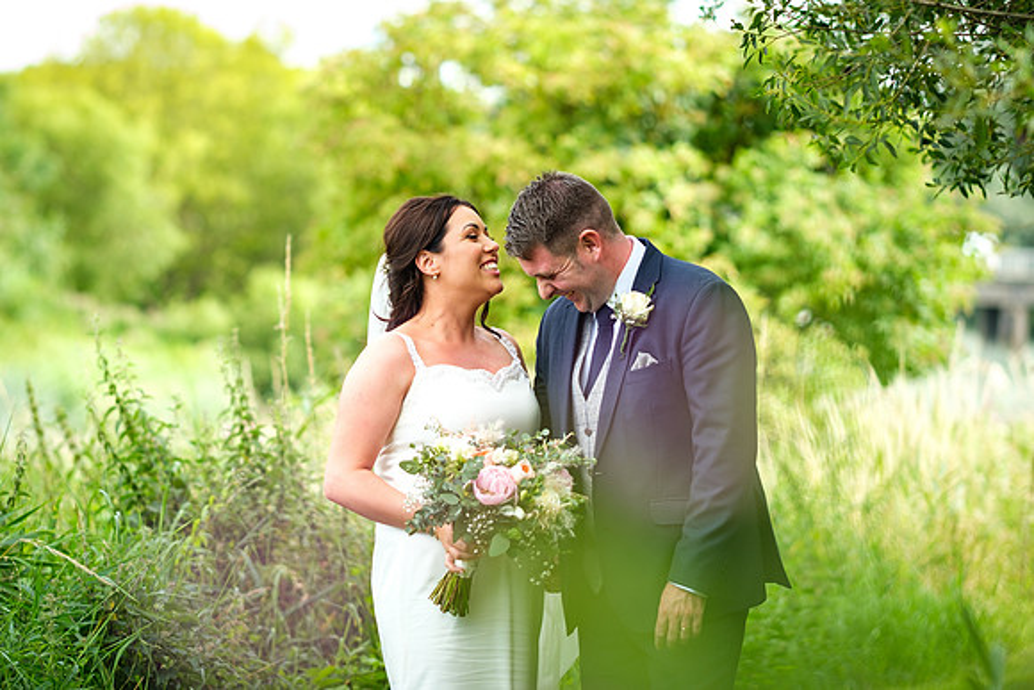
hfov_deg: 12.3
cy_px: 265
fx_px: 4781
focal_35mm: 166
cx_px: 428
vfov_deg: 8.3
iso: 160
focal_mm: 90
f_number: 2
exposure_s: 1/500
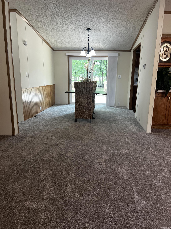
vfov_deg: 67.3
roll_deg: -1.0
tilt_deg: -12.3
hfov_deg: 53.1
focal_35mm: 26
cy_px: 114
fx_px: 171
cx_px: 86
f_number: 1.5
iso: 125
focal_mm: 5.7
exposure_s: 1/120
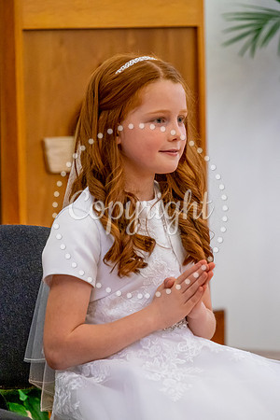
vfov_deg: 8.0
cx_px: 140
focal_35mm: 259
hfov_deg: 5.3
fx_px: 3021
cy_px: 210
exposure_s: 1/125
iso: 5000
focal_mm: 172.4
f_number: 5.6
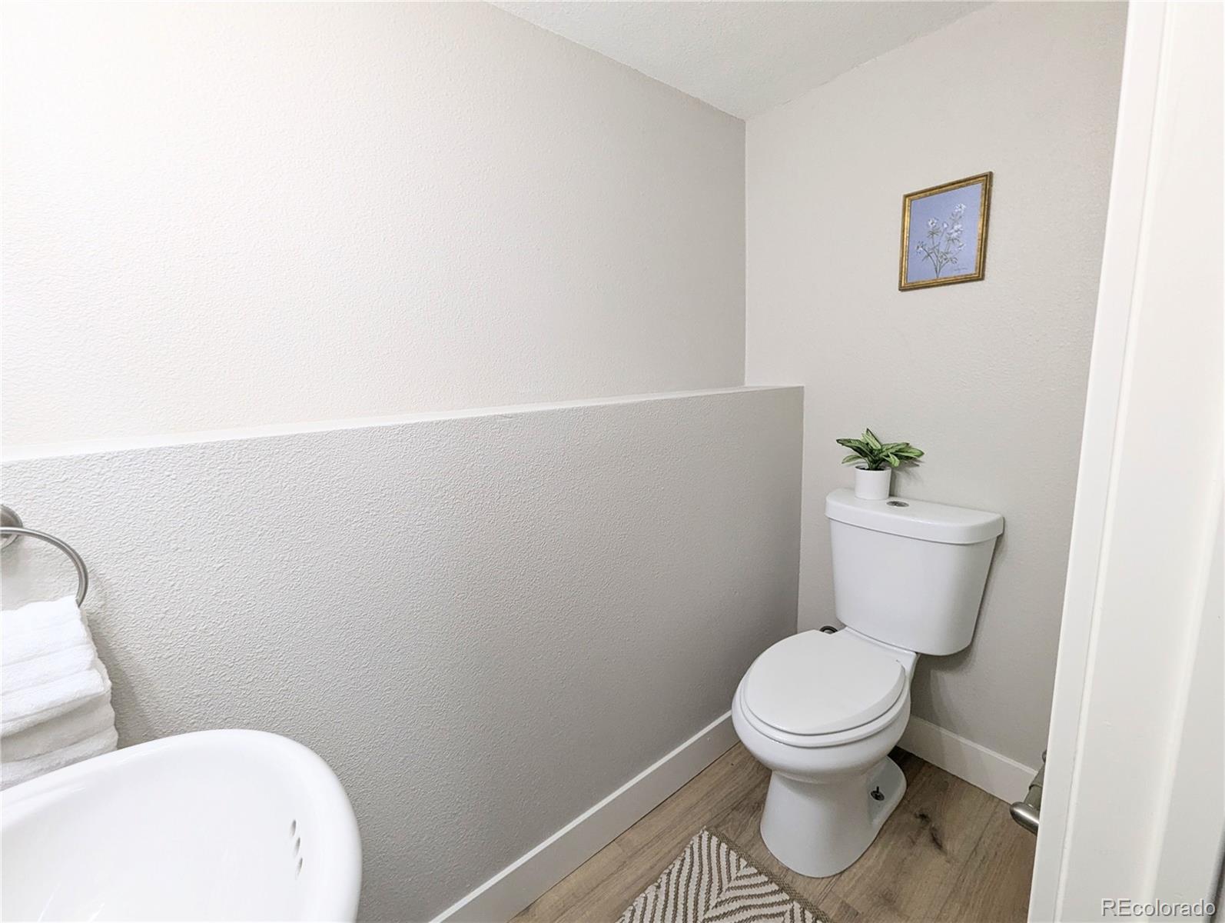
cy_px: 462
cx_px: 612
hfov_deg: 106.1
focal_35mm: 13
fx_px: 461
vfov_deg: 90.1
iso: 60
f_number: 2.2
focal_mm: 1.95
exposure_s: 1/60
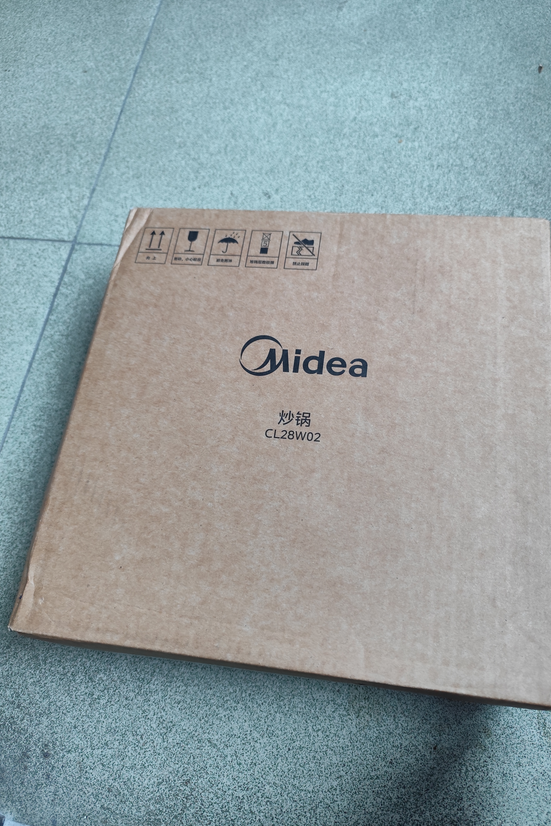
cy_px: 413
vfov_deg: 73.7
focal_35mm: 24
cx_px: 297
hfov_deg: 53.1
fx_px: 551
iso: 640
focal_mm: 6.19
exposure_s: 1/100
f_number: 1.65
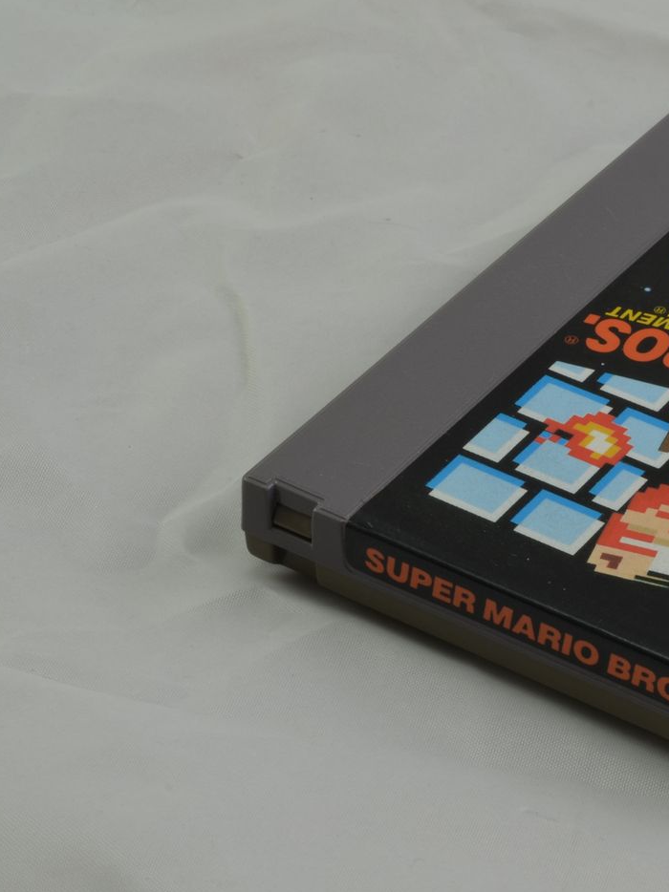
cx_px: 772
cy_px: 503
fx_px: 2862
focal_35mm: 111
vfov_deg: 17.7
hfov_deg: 13.0
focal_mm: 40
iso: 100
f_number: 20
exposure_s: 1/2.5
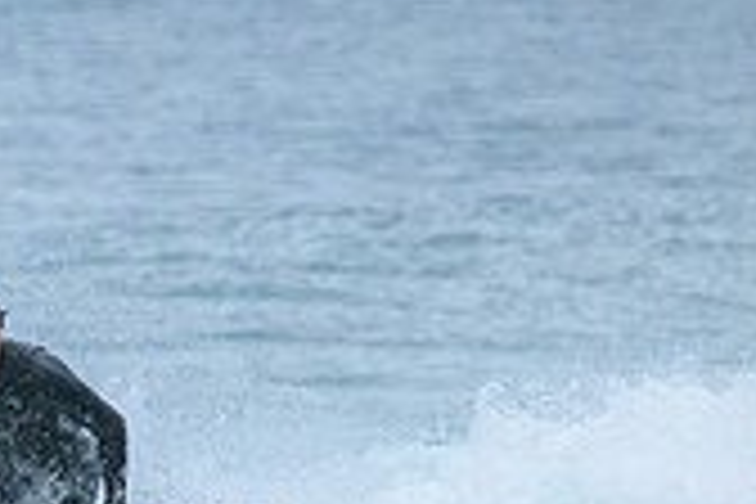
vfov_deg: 0.7
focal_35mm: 2106
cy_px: 493
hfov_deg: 1.0
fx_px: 44223
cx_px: -189
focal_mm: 610
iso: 3600
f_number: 11
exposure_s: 1/1250
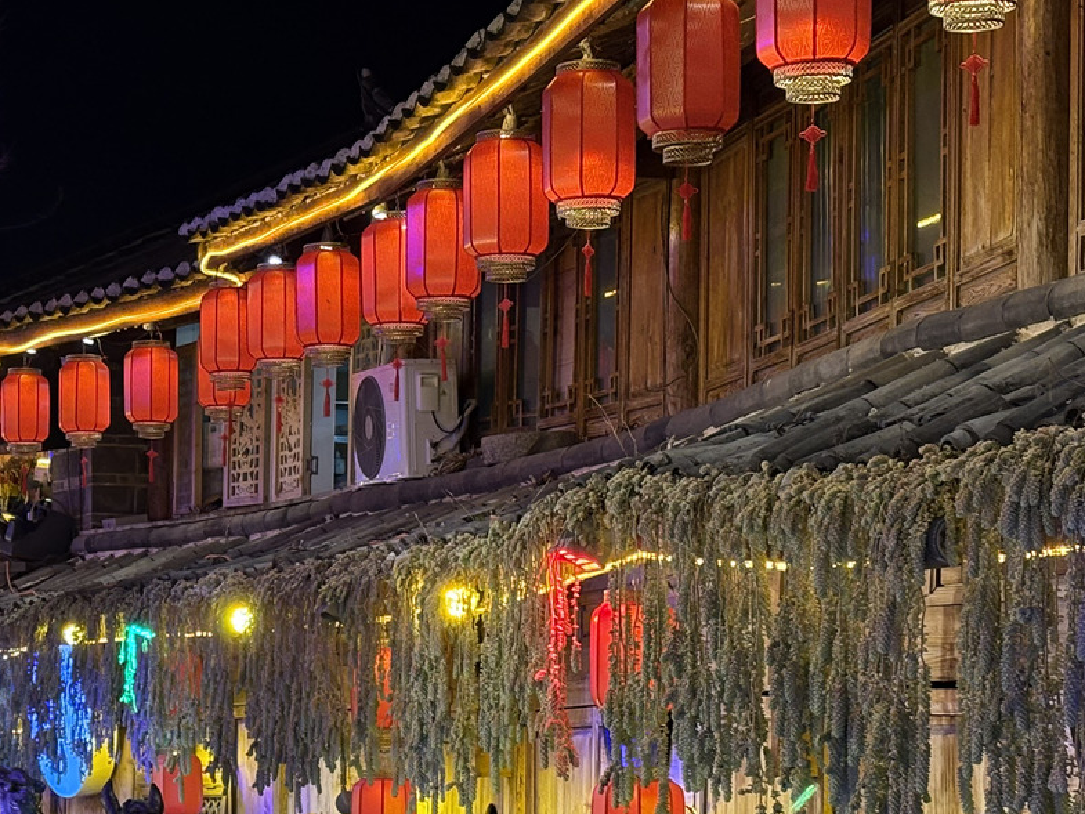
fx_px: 3323
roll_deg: +0.1
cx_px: 109
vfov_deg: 13.9
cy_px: 638
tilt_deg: +2.0
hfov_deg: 18.2
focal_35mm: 106
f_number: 1.6
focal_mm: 5.96
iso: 100
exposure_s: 1/50
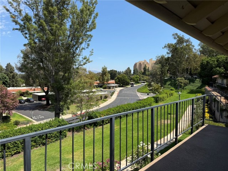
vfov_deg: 56.8
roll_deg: +0.4
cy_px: 86
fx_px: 158
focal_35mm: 24
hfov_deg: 71.6
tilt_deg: -1.2
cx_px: 114
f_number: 1.78
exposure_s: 1/3759
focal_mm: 6.76
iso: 80
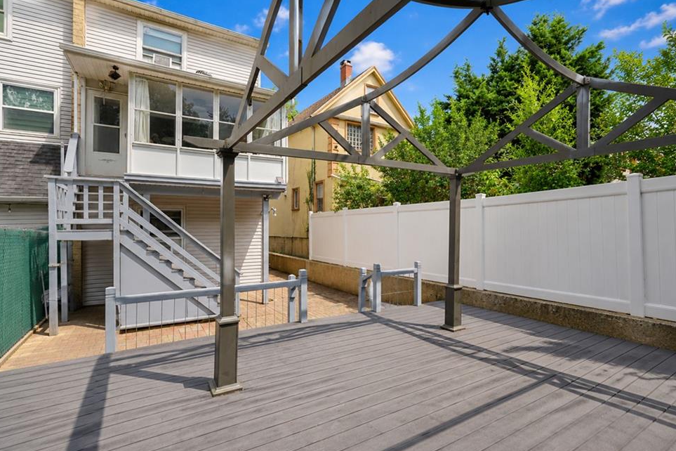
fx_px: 319
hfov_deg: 93.3
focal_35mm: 17
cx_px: 340
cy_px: 215
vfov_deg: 70.4
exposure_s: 1/80
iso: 100
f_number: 4.5
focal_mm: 16
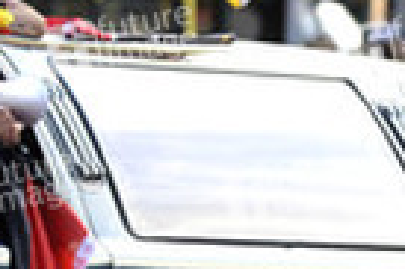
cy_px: -33
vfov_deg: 2.3
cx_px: -253
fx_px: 6821
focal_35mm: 607
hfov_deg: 3.4
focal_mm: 185
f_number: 4.5
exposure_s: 1/400
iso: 1000
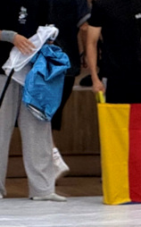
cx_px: 368
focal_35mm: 418
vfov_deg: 5.0
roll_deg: +0.4
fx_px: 2579
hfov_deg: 3.1
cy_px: 114
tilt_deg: -3.2
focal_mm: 16.89
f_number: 2.8
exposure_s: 1/120
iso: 250
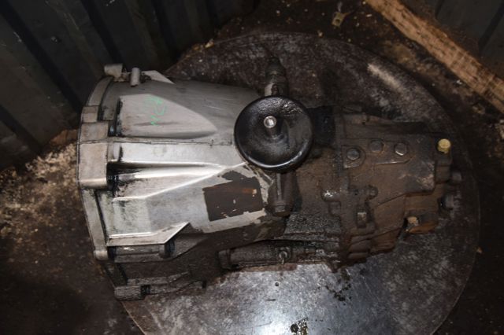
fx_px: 546
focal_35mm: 39
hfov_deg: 49.6
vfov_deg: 34.2
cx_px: 252
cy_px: 168
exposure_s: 1/60
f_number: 5
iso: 800
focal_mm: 26
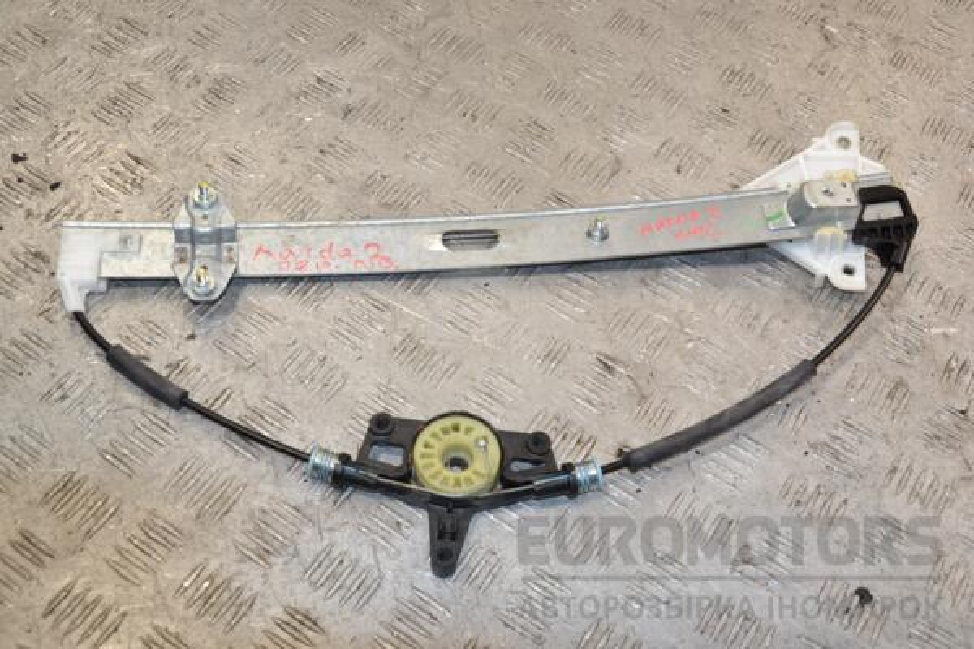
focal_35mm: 45
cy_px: 324
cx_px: 487
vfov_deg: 29.9
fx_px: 1217
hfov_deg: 43.6
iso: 800
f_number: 7.1
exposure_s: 1/200
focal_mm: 30
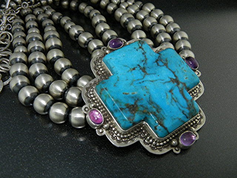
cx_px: 118
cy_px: 89
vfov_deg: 41.8
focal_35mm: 34
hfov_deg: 54.0
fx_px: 233
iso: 526
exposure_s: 1/30
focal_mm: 6.2
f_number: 7.2
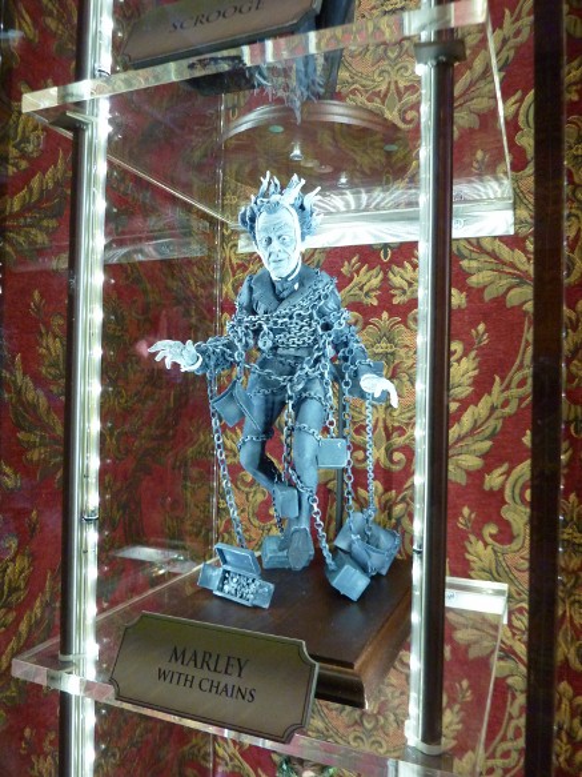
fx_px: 561
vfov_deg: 69.4
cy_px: 388
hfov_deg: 54.9
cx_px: 291
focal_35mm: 25
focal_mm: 4.1
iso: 400
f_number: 3.3
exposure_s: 1/10
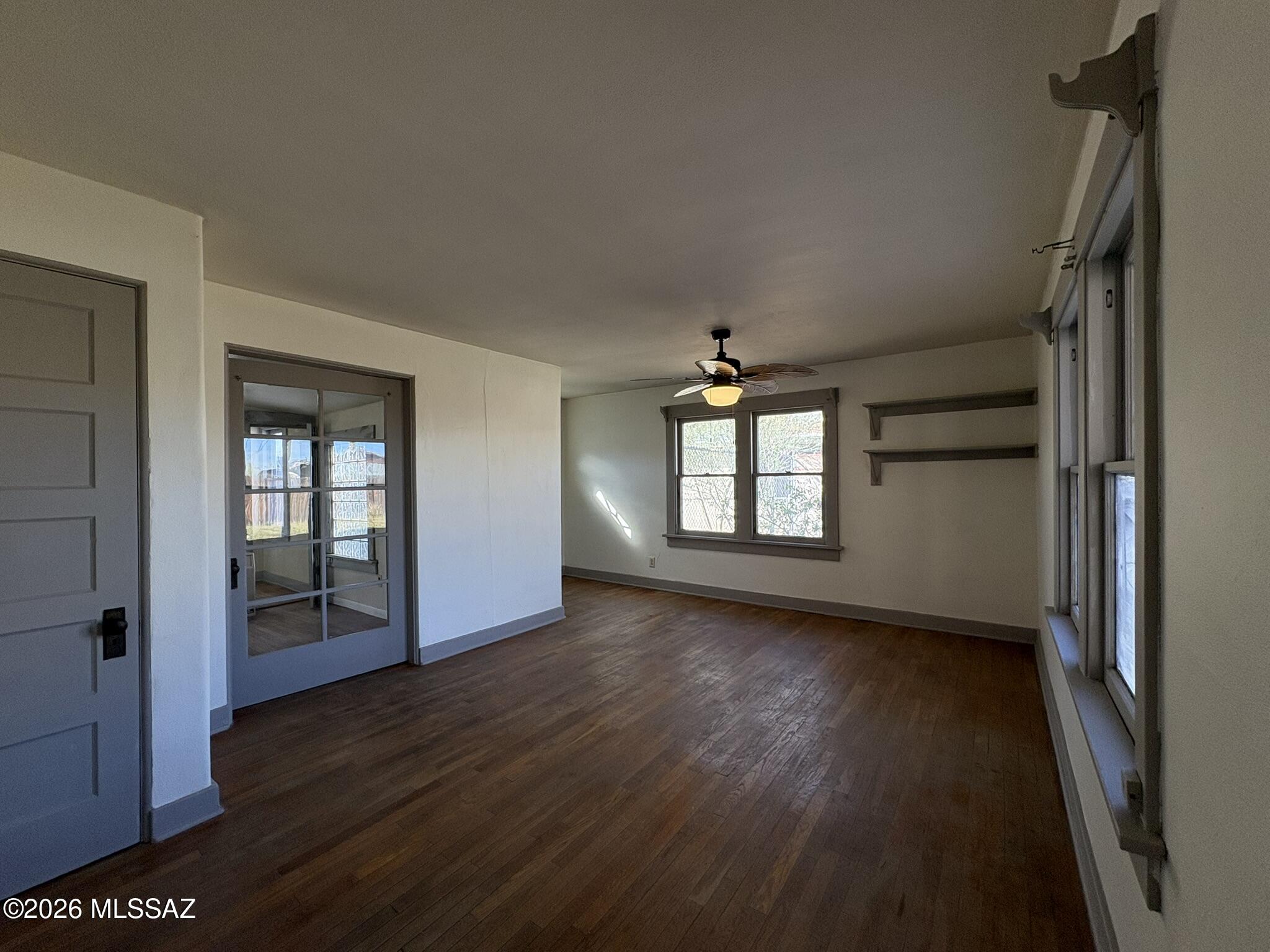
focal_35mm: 14
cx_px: 635
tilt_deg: +0.6
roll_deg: +0.2
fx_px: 514
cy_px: 476
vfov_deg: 85.7
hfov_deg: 102.1
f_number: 2.2
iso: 125
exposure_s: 1/122
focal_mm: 2.22
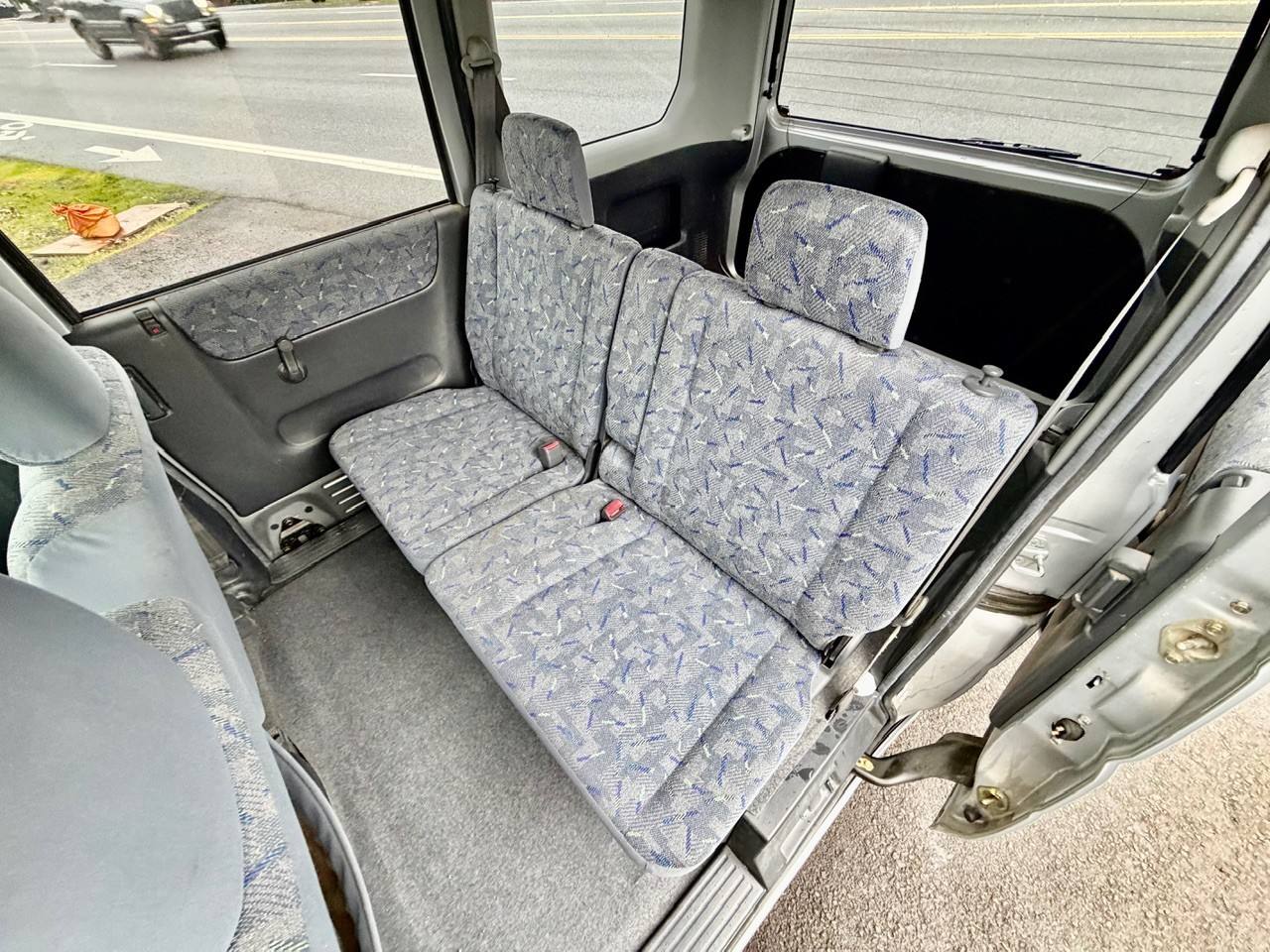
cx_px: 635
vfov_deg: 85.7
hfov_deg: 102.1
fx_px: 514
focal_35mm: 14
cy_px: 476
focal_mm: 2.22
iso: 400
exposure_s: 1/60
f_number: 2.2
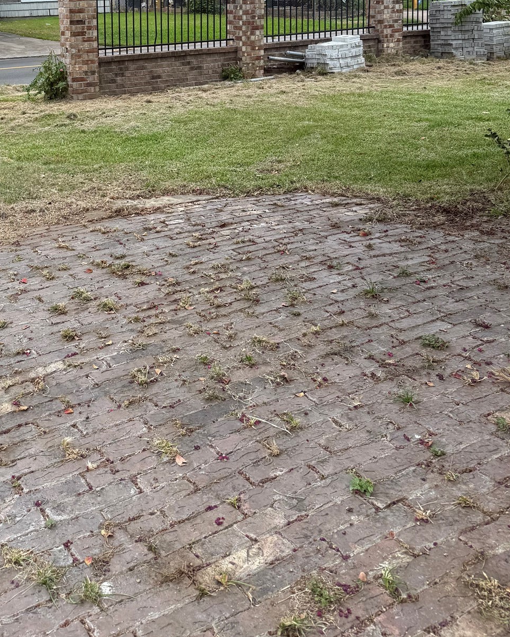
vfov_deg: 43.0
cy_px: 100
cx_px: 109
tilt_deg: -3.3
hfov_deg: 36.2
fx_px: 754
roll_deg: +3.0
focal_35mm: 40
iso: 80
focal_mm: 6.76
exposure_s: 1/1211
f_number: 1.78
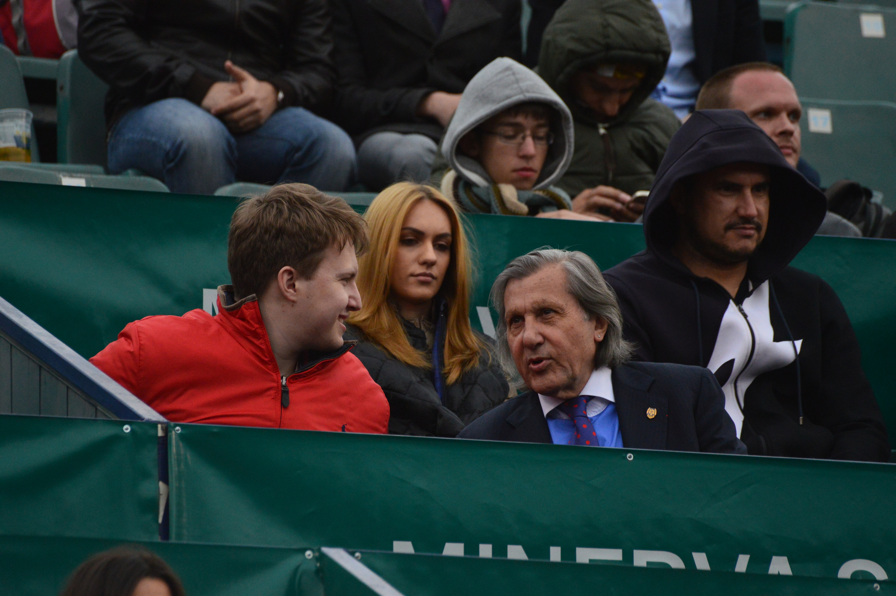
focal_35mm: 450
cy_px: 298
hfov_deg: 4.6
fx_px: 11190
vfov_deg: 3.0
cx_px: 448
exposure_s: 1/1250
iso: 1600
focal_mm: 300
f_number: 5.6
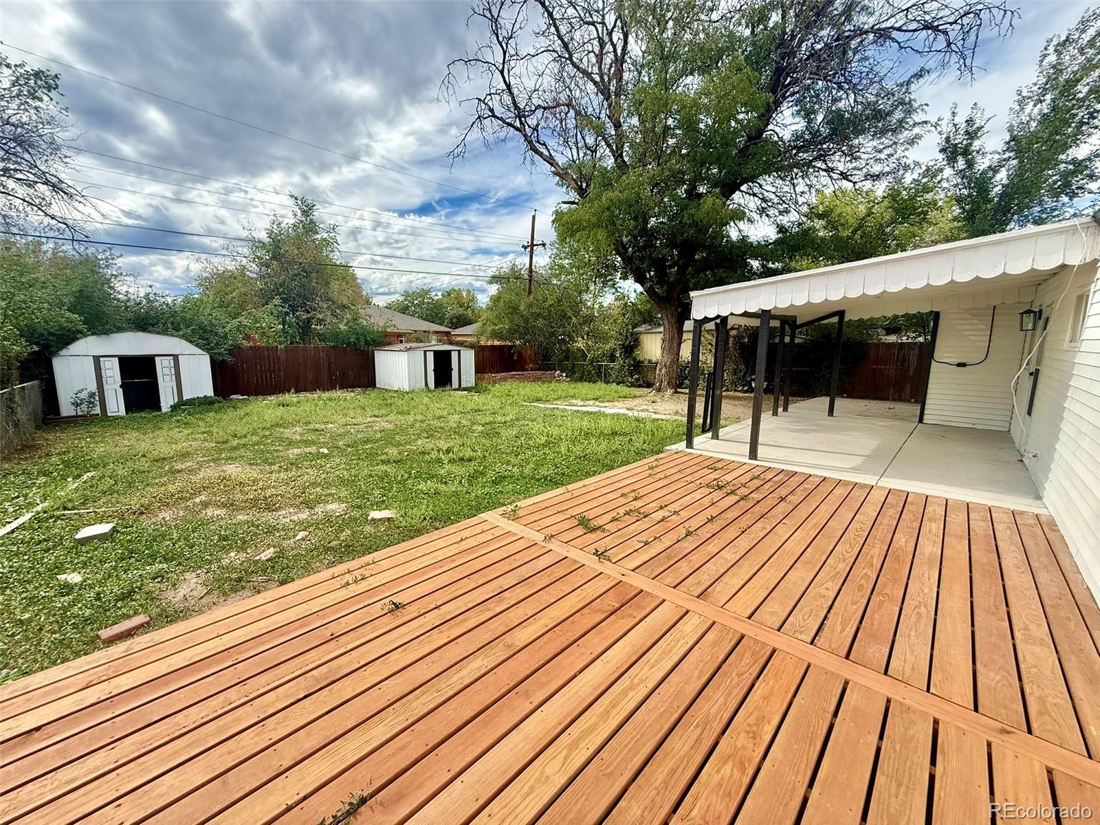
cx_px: 550
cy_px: 412
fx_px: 445
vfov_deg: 85.7
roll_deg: -0.1
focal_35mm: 14
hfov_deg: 102.1
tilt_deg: -8.5
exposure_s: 1/1613
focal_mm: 2.22
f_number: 2.2
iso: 64
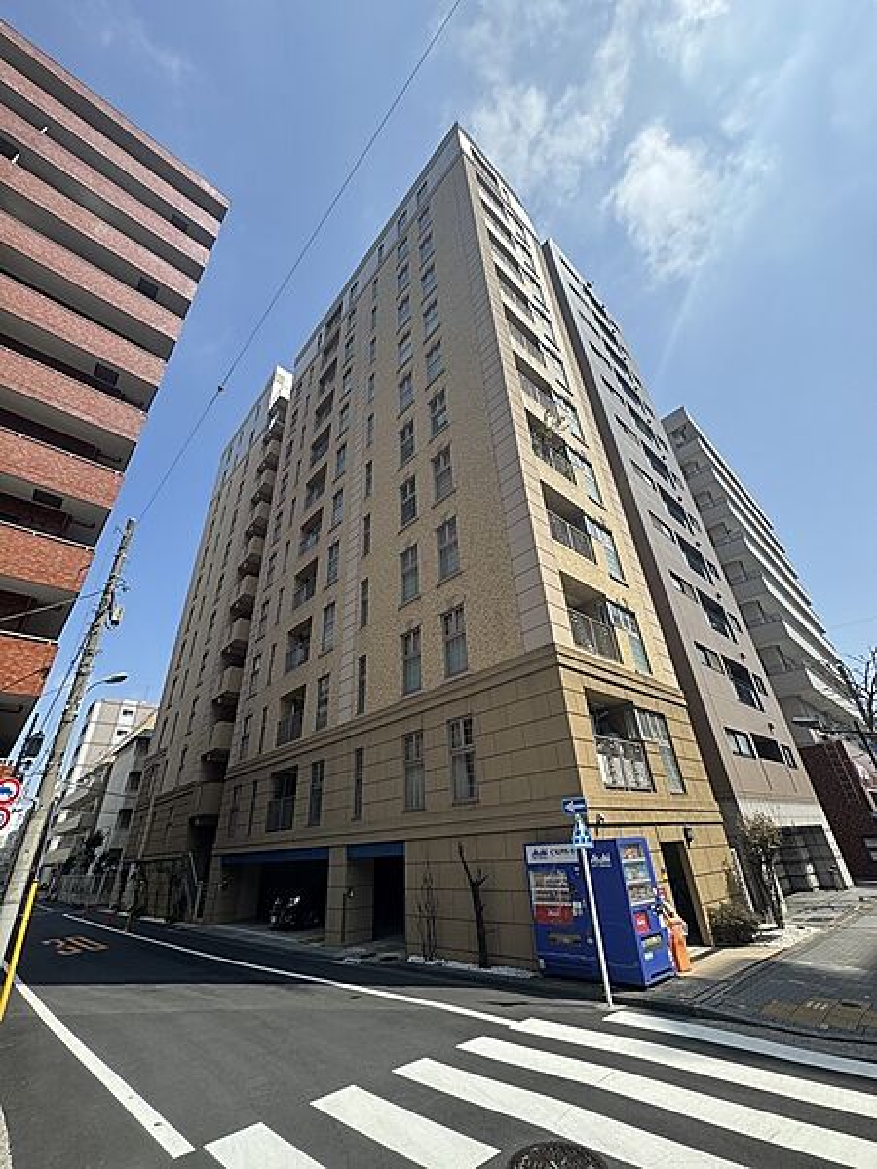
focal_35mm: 14
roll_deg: +2.3
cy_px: 584
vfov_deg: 102.1
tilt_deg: +29.9
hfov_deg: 85.7
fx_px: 473
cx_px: 438
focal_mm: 2.22
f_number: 2.2
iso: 50
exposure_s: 1/932
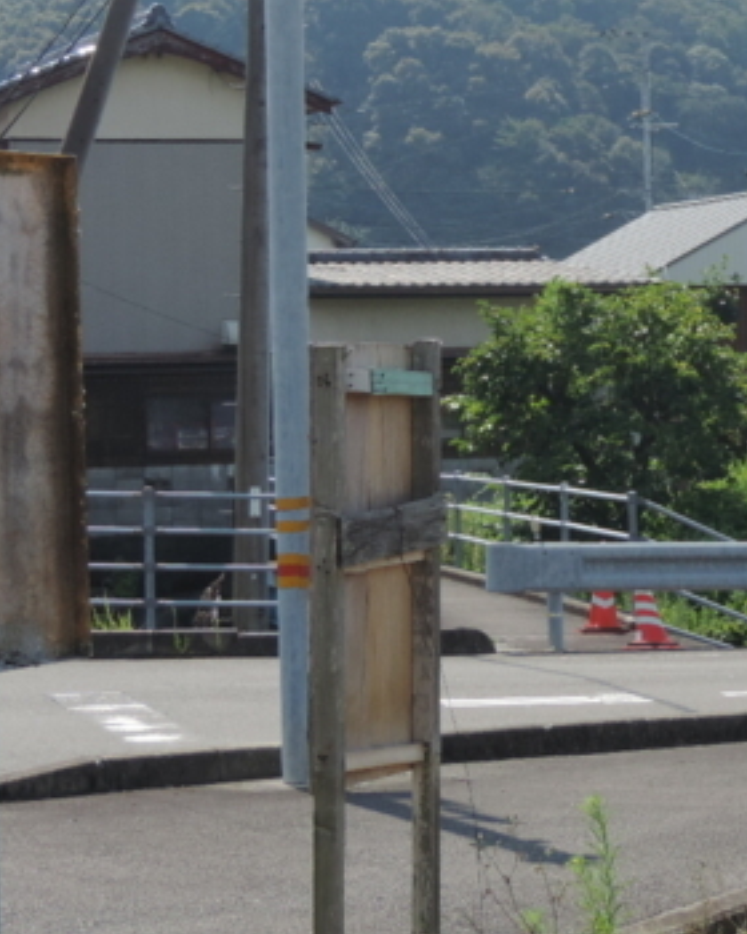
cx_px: 819
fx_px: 3703
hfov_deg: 11.4
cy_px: 195
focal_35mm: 134
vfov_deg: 14.3
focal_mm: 10.7
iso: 80
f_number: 3.7
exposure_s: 1/640
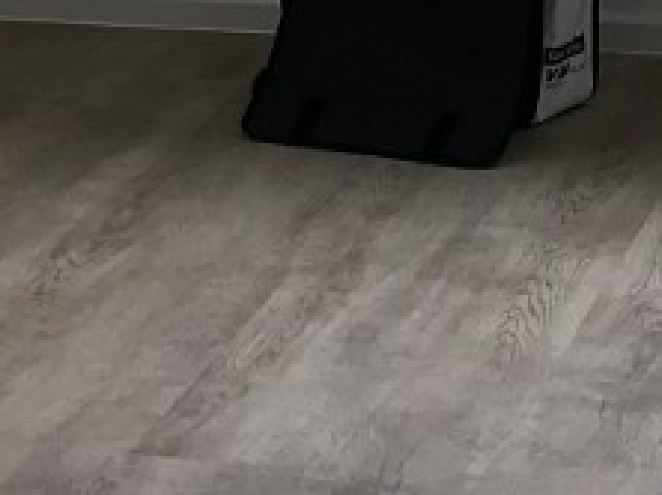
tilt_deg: -8.4
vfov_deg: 7.8
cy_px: -489
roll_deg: -0.7
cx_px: 877
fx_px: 3477
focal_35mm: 182
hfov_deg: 10.6
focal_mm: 3.99
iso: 25
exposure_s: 1/100
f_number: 1.8
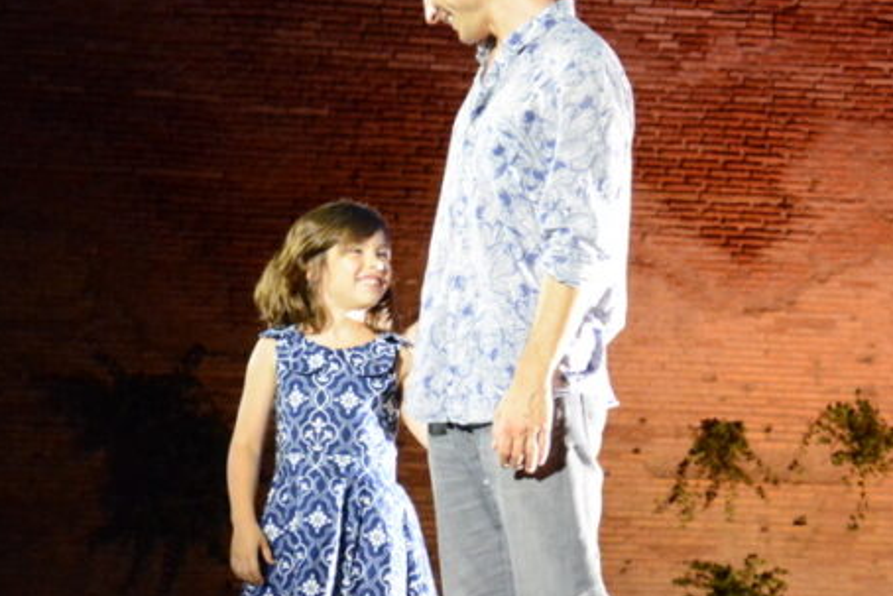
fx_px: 5880
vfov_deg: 5.8
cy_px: 381
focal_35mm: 237
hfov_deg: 8.7
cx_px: 431
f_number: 5.3
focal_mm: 70
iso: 6400
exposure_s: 1/320
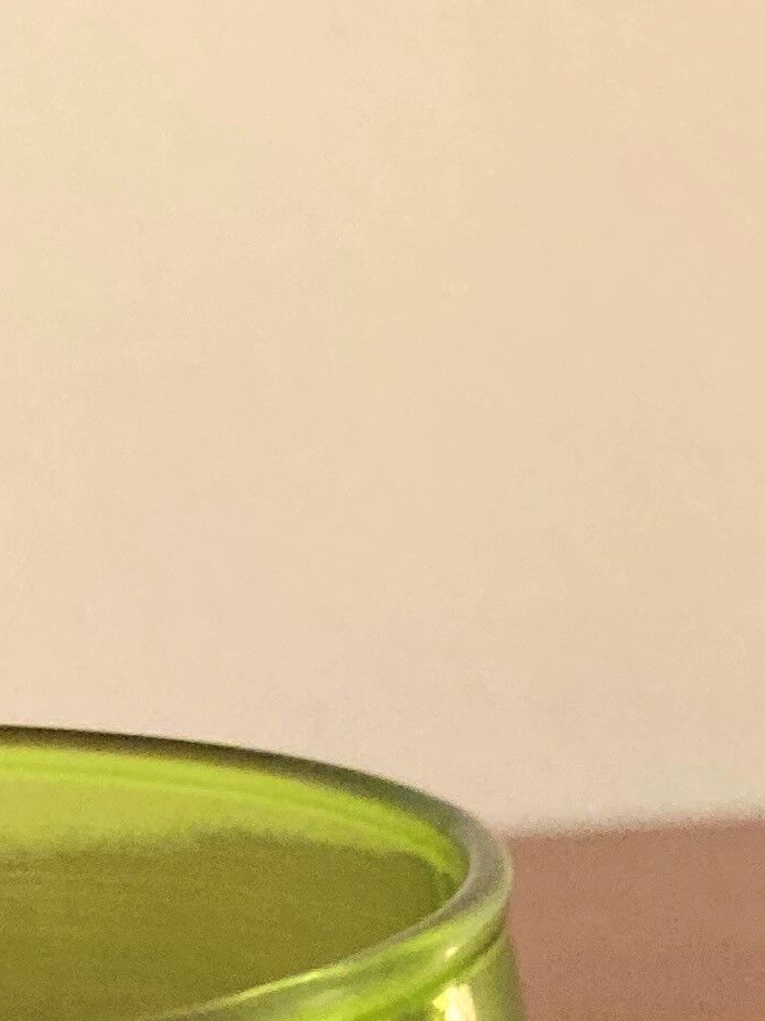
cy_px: 1513
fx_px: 3626
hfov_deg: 11.8
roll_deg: +2.4
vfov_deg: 14.9
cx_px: -155
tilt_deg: -19.6
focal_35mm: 123
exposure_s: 1/33
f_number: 1.8
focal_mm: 3.99
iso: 320
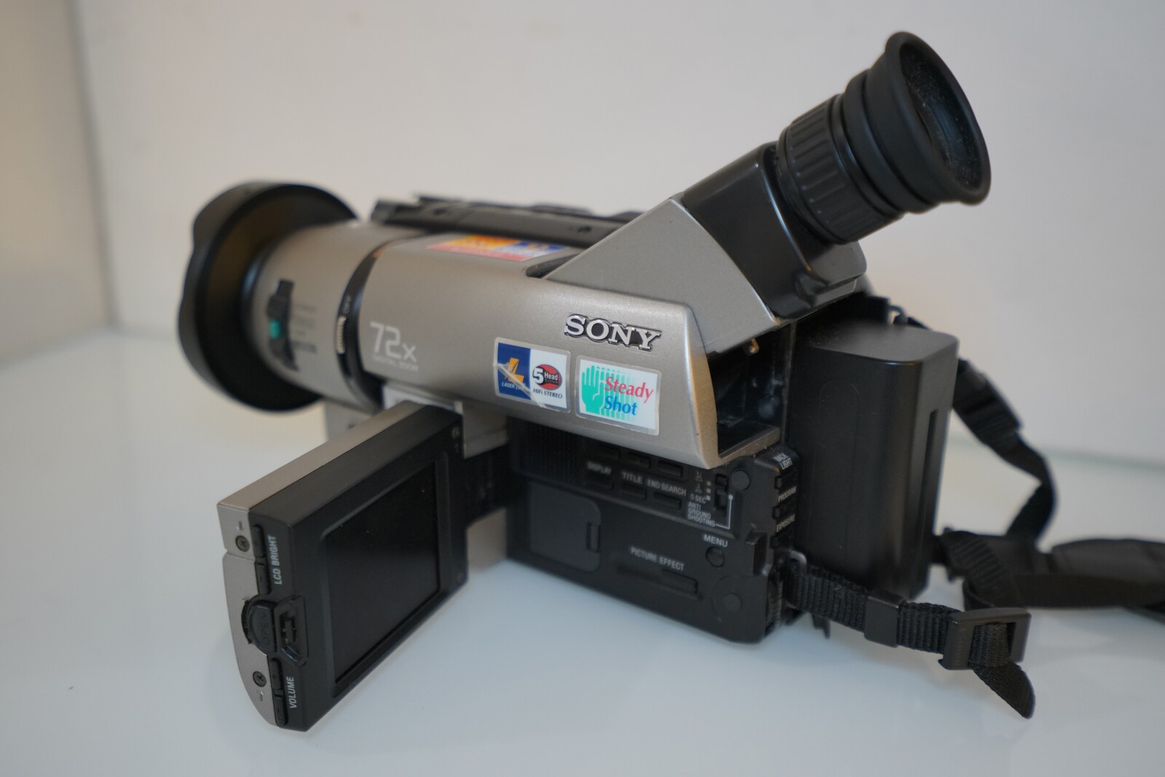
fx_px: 1133
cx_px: 582
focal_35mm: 35
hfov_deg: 54.4
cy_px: 388
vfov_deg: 37.9
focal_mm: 35
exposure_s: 1/50
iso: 2000
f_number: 4
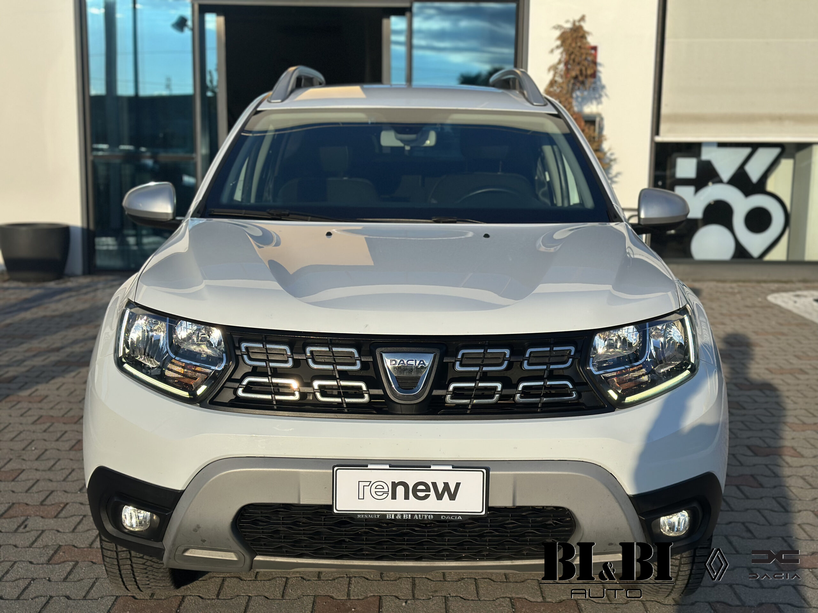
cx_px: 409
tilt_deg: -9.3
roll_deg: -1.4
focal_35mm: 48
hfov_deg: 39.7
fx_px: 1134
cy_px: 306
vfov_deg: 30.3
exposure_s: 1/4184
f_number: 1.78
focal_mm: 6.86
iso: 100
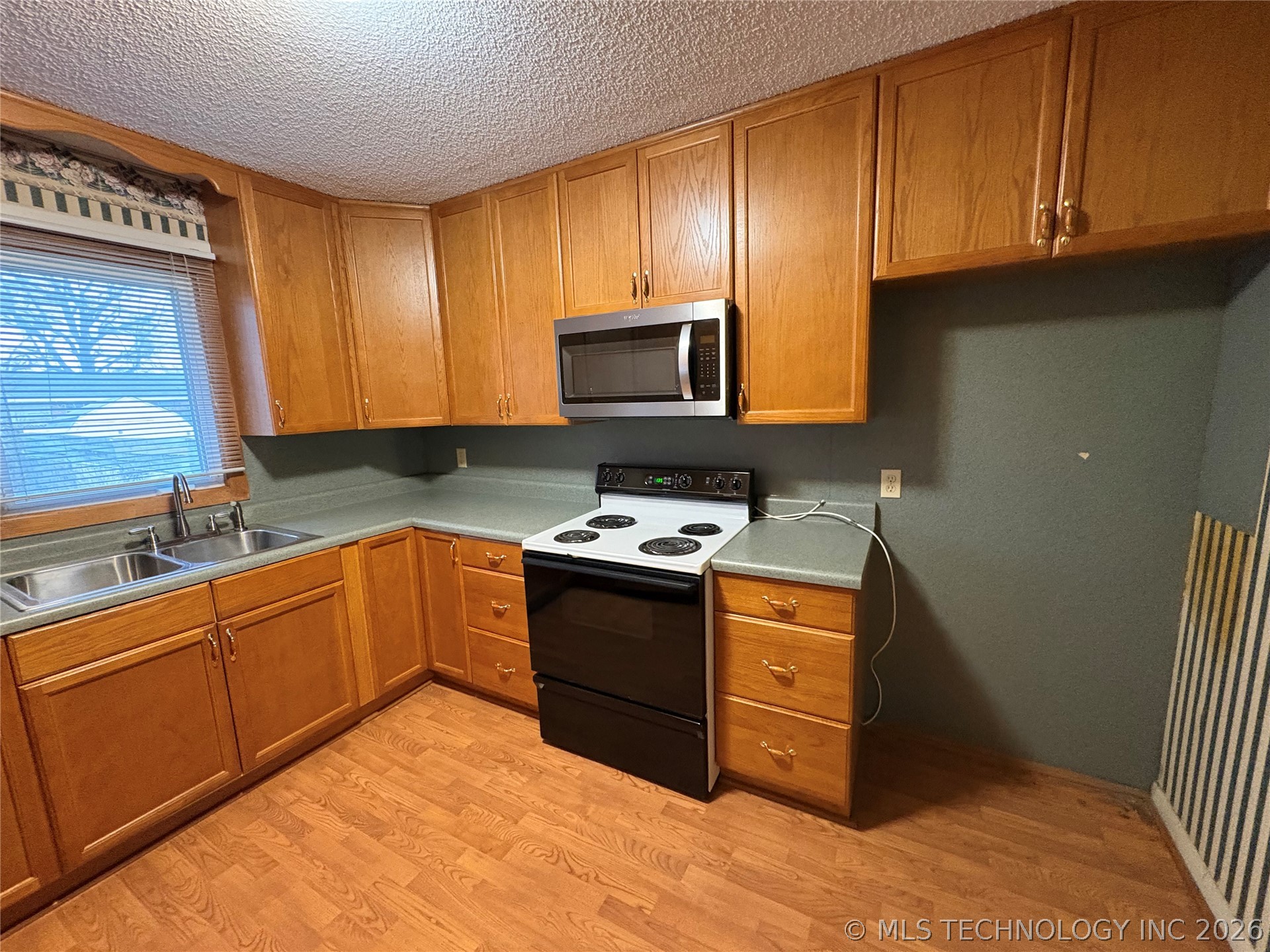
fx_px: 514
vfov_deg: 85.7
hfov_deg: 102.1
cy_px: 476
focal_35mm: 14
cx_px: 635
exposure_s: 1/60
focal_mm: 2.22
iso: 1000
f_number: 2.2
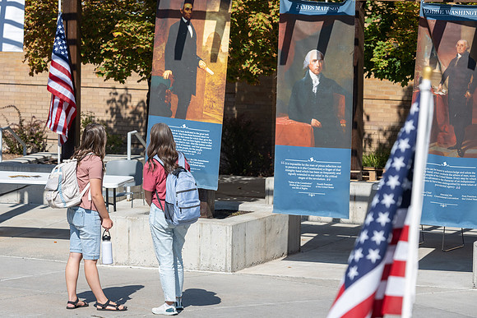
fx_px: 2256
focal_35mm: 170
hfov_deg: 12.1
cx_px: 176
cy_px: 165
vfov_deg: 8.1
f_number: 6.3
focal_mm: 135
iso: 160
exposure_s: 1/800
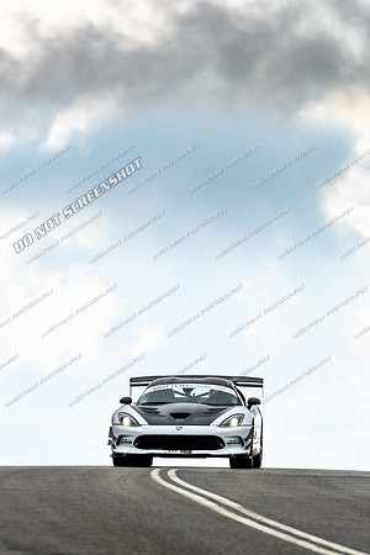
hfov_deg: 4.6
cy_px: 278
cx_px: 185
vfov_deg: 6.9
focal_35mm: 300
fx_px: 4625
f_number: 4
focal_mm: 200
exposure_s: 1/1600
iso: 320
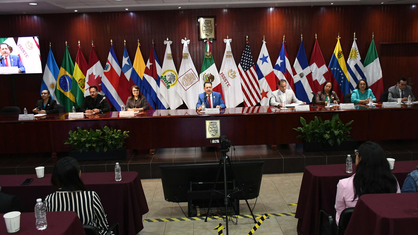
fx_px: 355
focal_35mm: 32
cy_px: 109
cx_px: 211
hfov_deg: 61.0
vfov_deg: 36.7
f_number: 5
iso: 3200
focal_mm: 20
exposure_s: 1/100
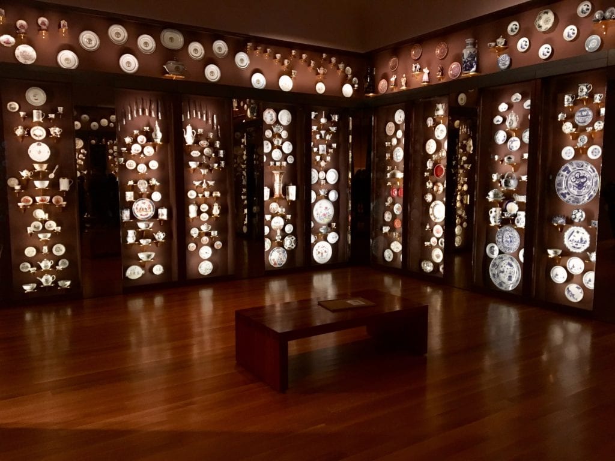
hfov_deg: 61.7
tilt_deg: -5.1
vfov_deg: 48.2
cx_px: 308
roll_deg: +0.7
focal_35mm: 29
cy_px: 230
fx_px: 515
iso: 200
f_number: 2.2
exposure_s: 1/17
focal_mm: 4.15
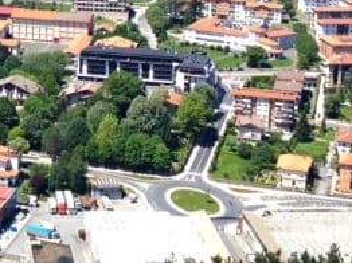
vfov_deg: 10.6
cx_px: -26
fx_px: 1392
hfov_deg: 14.1
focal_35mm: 137
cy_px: -48
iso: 50
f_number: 2.4
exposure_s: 1/1200
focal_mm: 4.3
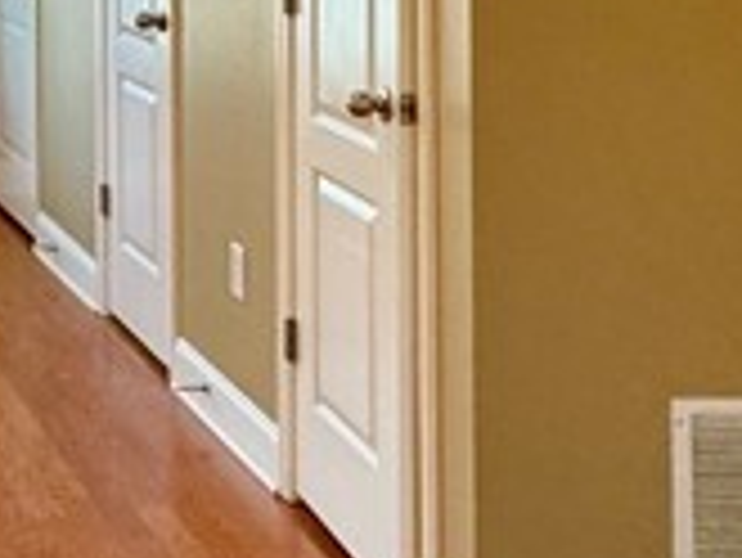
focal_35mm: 87
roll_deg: +0.2
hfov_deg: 19.2
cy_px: -202
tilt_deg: +0.5
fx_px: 1866
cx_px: -427
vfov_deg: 16.0
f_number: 2.2
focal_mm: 2.22
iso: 200
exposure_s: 1/60
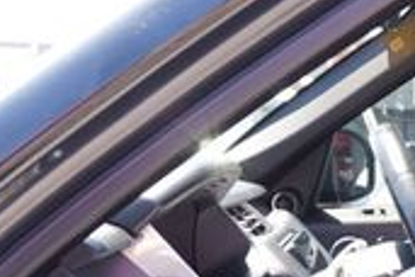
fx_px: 1037
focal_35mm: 90
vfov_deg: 14.5
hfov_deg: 20.9
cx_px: 517
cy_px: 377
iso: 100
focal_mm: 16
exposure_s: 1/60
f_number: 4
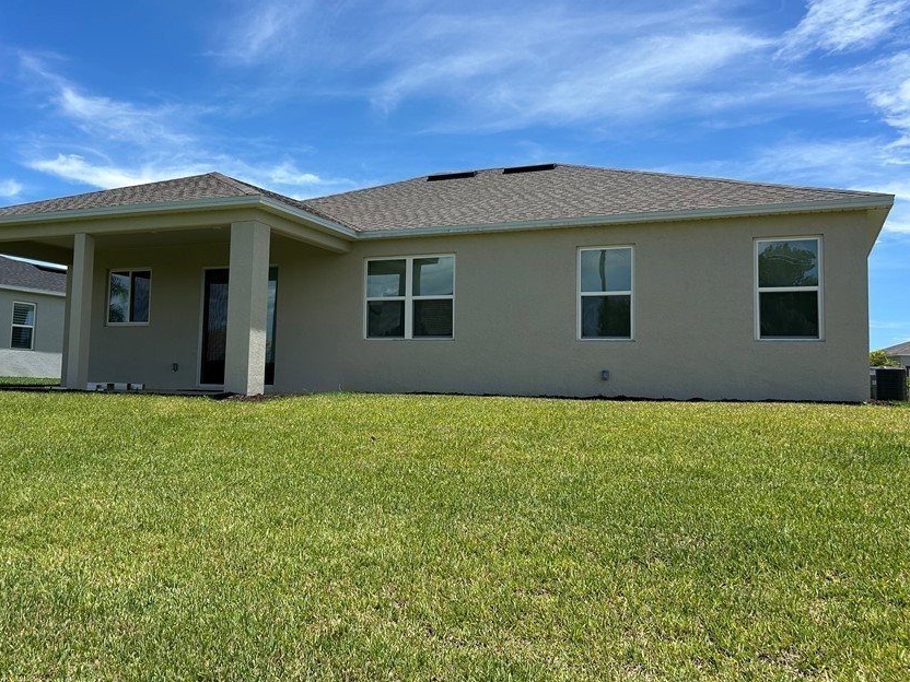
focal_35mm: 32
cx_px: 389
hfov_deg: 56.6
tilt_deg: +4.9
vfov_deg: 44.1
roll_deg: -1.7
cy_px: 311
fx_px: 841
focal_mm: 5.7
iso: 50
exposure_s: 1/4831
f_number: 1.5
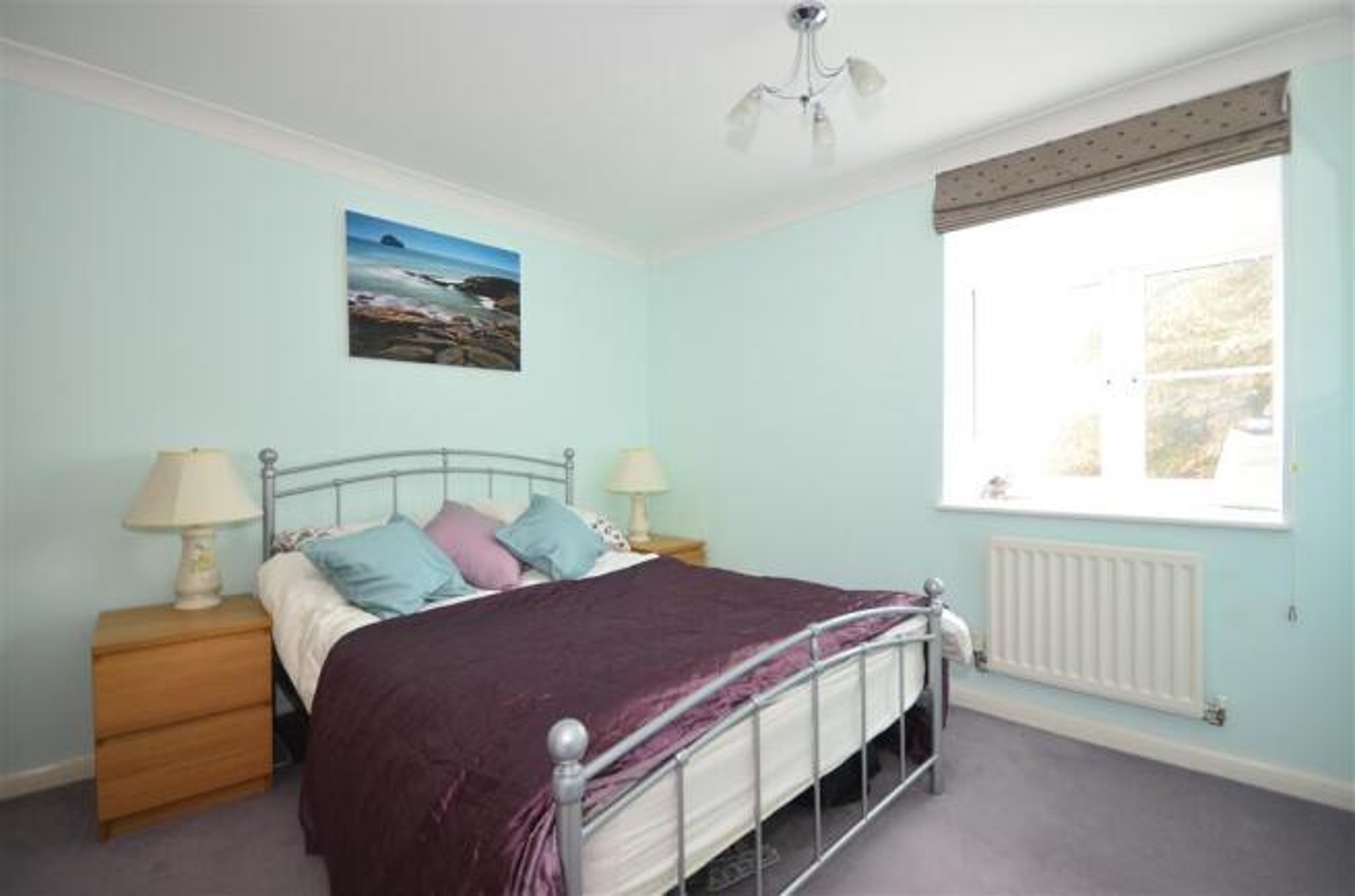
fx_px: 620
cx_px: 678
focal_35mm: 16
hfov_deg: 95.1
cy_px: 448
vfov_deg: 71.8
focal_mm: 11
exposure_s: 1/6
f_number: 5
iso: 200
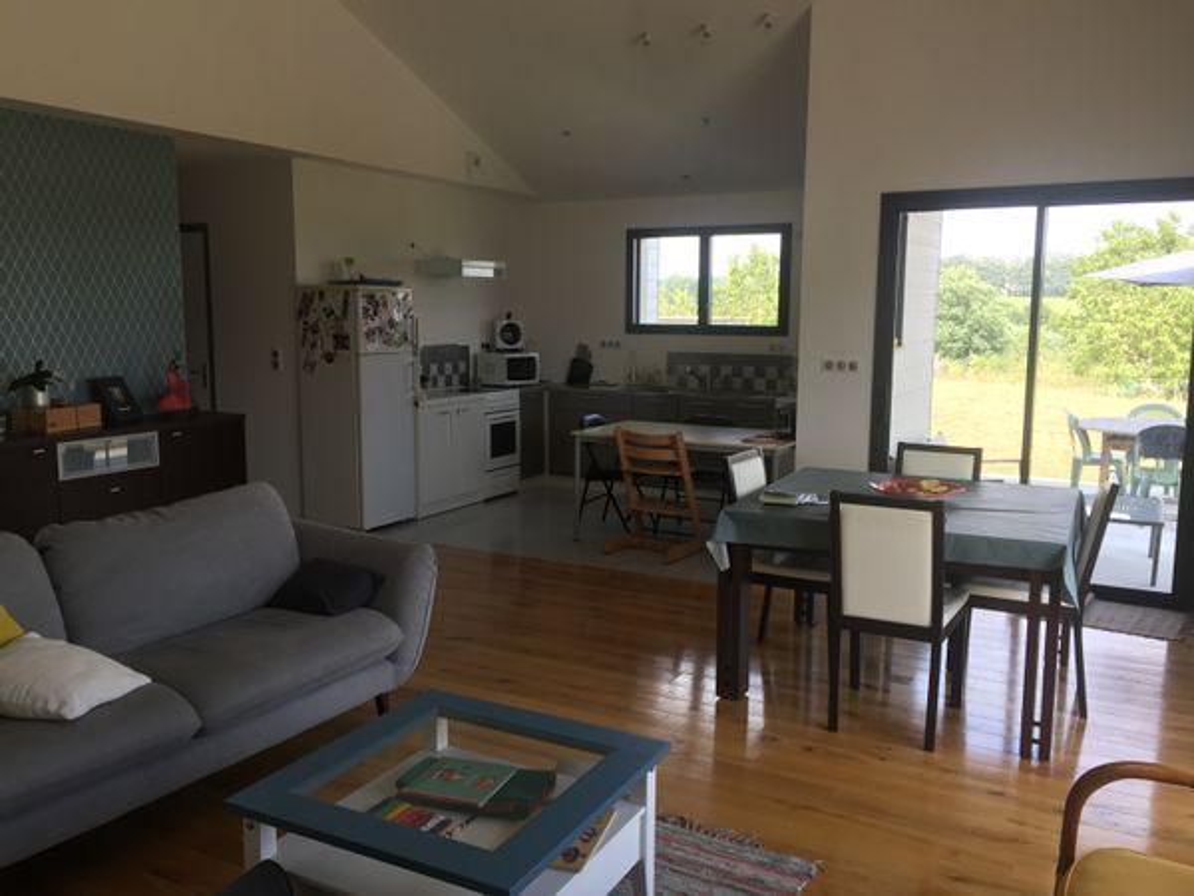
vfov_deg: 48.2
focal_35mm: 29
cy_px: 448
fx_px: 1000
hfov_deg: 61.7
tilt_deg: -8.6
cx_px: 597
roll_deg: -1.4
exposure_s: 1/118
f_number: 2.2
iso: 32
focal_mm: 4.15
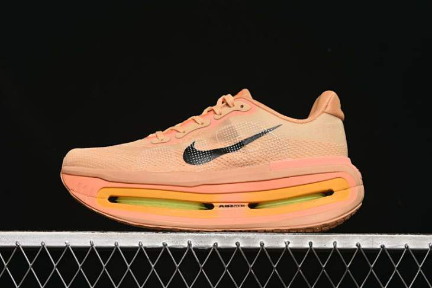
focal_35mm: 75
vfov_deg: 18.2
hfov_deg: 27.0
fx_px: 900
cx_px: 216
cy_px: 144
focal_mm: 50
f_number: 6.3
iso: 160
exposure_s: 1/60
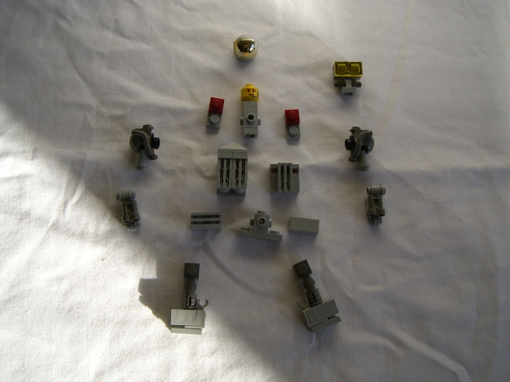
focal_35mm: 40
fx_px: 589
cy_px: 194
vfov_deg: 36.0
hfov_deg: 46.8
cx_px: 247
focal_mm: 6.2
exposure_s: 1/200
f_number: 4.3
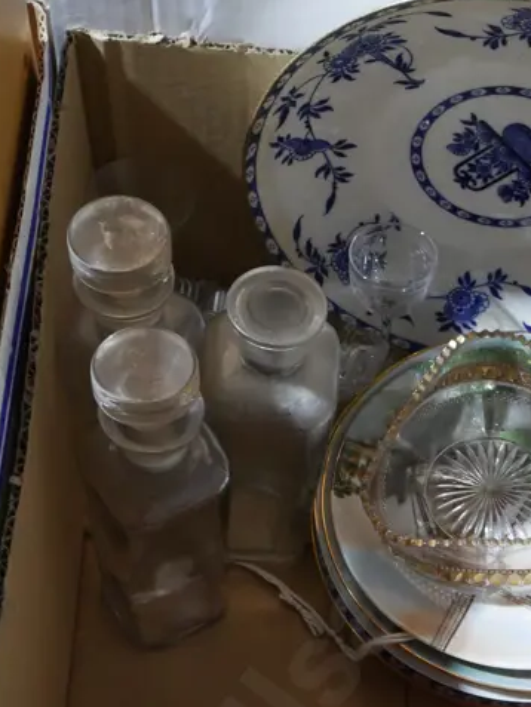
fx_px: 1492
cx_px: 418
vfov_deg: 26.3
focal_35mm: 73
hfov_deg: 20.0
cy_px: 545
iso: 1600
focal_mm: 17
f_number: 5
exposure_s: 1/60
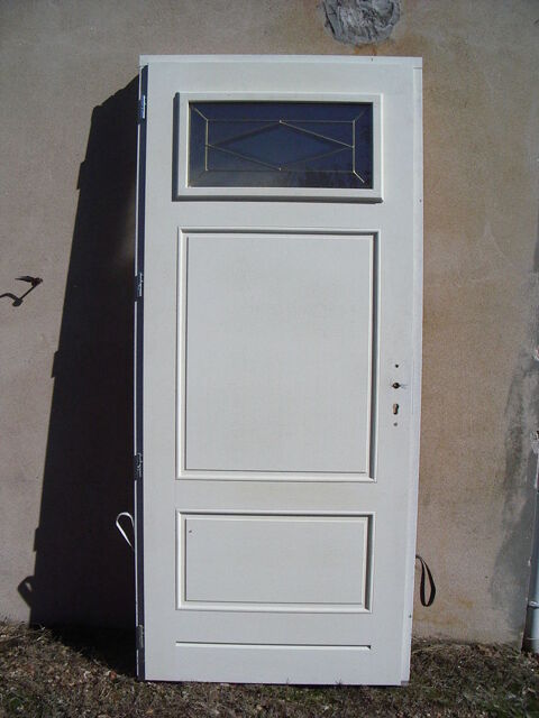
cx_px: 270
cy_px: 359
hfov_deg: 37.7
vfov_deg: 49.0
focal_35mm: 38
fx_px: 789
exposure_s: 1/1500
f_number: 4.8
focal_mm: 5.8
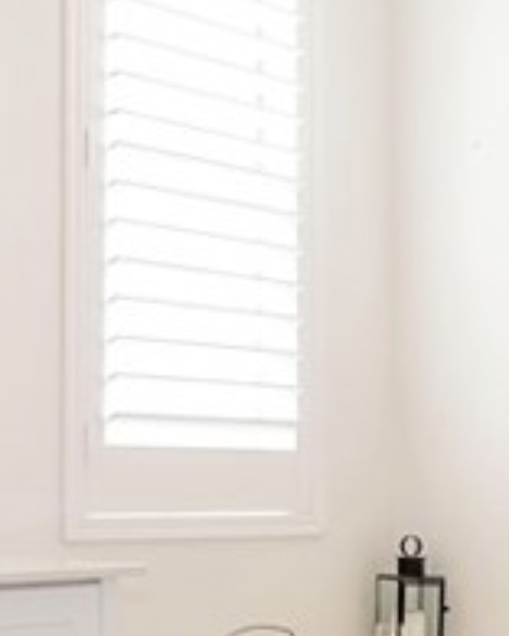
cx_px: 131
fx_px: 1393
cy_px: 419
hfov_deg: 20.5
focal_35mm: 74
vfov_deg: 25.6
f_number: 8
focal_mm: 10
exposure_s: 1/250
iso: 400
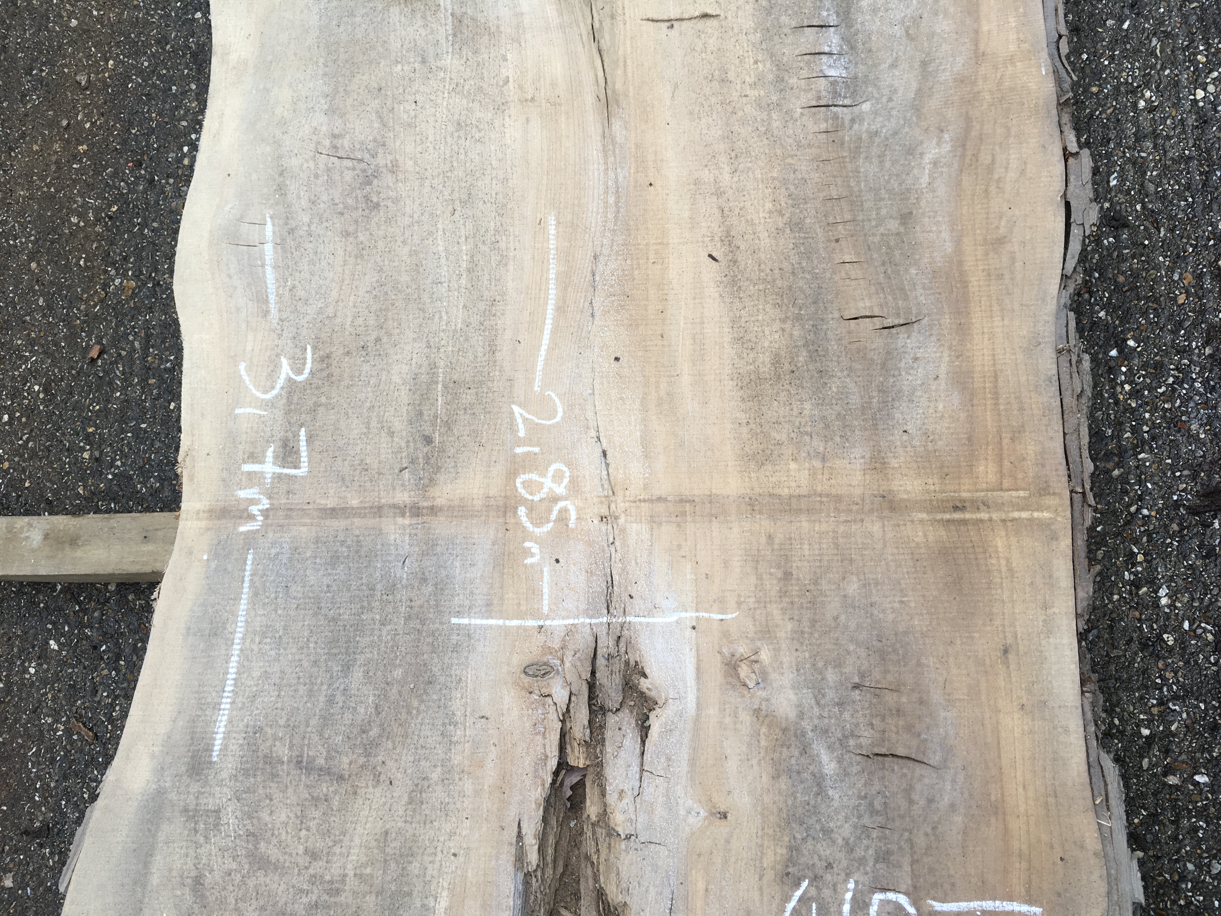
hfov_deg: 61.7
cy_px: 458
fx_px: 1023
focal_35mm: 29
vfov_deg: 48.2
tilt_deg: -78.2
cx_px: 610
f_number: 2.2
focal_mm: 4.15
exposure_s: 1/100
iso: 32
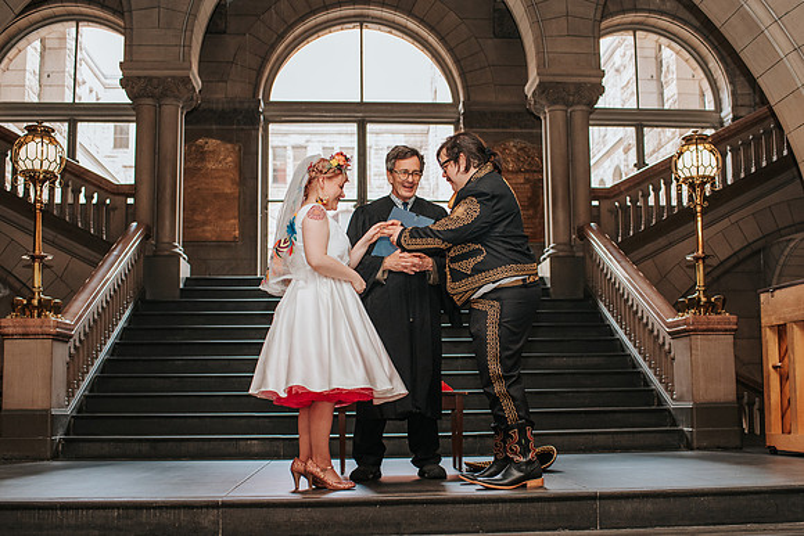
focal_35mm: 41
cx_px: 414
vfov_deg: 32.3
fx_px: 925
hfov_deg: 47.0
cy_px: 307
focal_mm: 35
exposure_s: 1/200
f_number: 3.2
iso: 1000
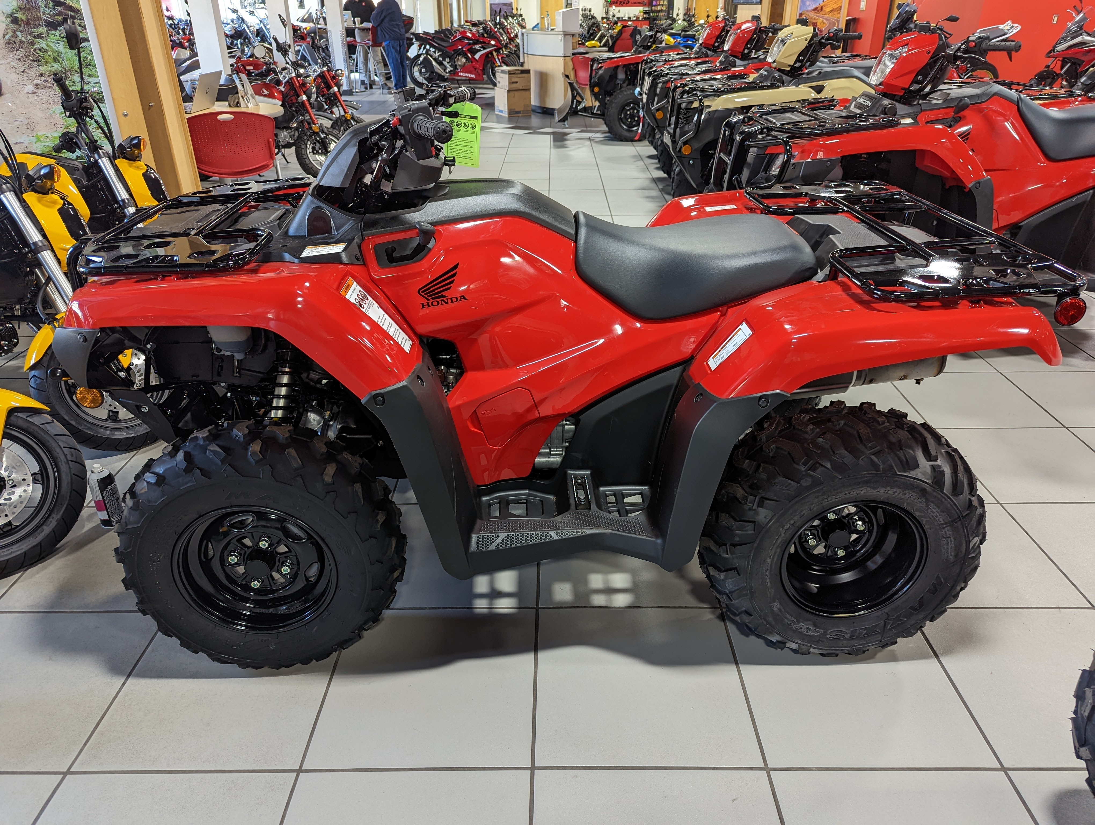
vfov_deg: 56.9
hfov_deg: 71.5
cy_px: 412
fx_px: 760
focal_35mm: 24
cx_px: 548
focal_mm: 6.81
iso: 89
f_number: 1.85
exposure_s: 1/24.3
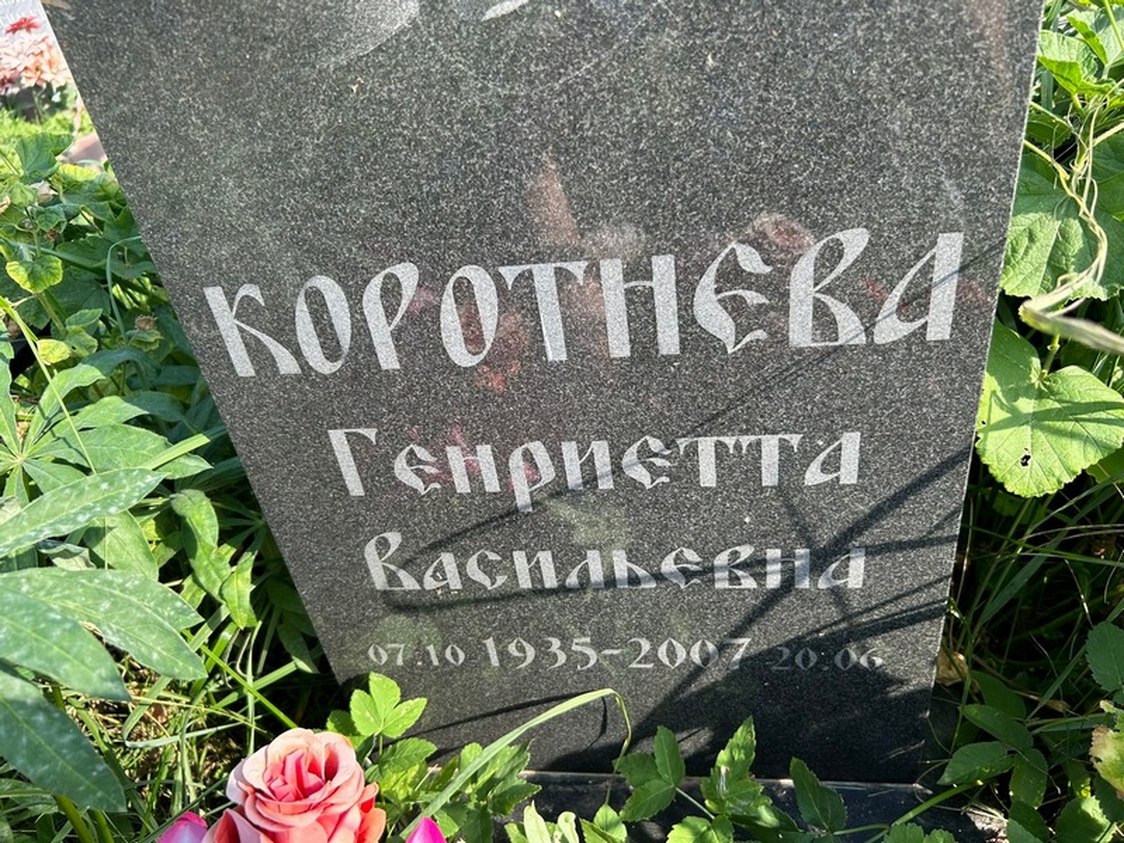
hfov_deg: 67.3
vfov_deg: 53.1
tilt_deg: -36.6
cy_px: 422
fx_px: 844
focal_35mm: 26
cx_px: 562
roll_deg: +12.9
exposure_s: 1/728
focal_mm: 5.7
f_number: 1.5
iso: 50
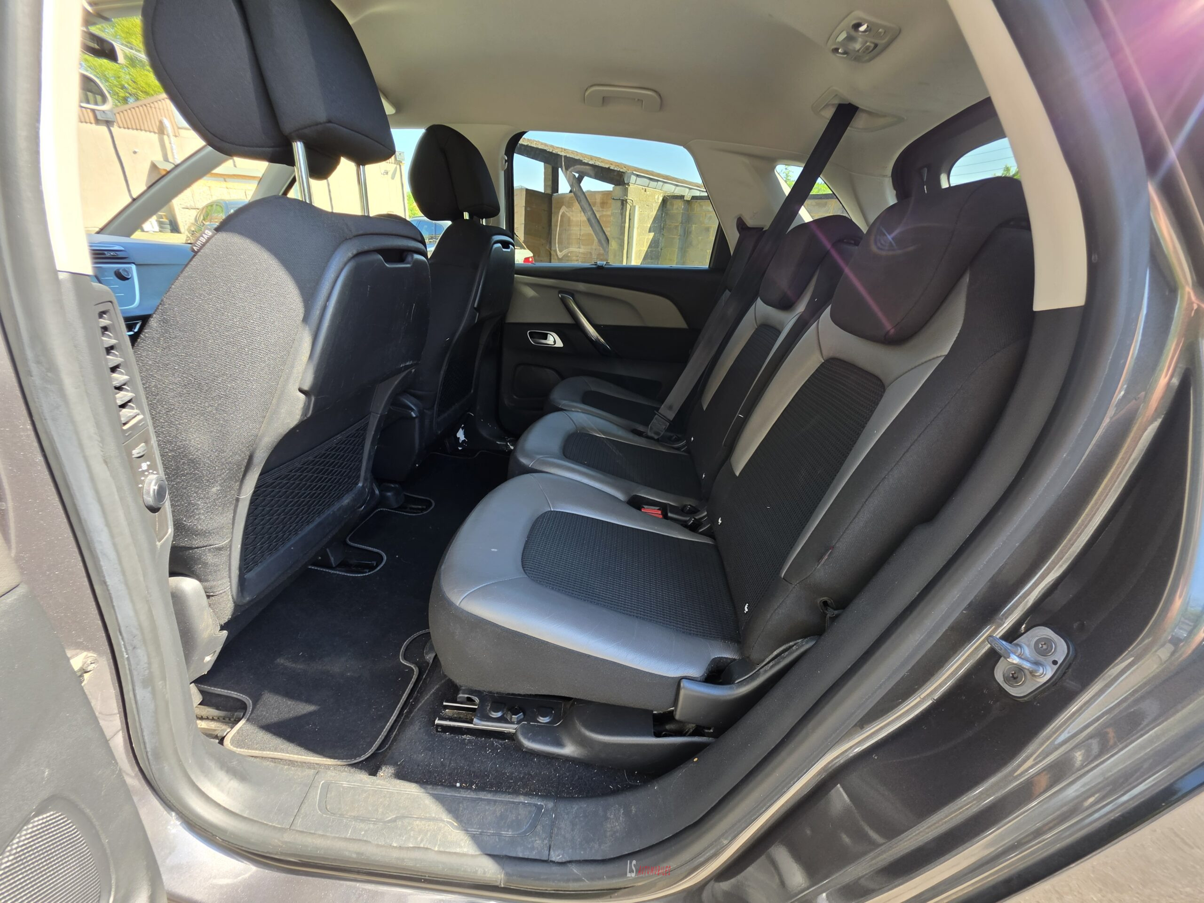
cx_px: 602
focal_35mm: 13
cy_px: 452
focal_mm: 2.2
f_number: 1.9
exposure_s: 1/70
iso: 16
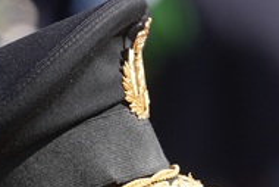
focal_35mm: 1542
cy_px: 351
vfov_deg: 0.9
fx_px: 11959
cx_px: 128
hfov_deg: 1.3
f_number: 5.6
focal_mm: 267
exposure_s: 1/800
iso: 320
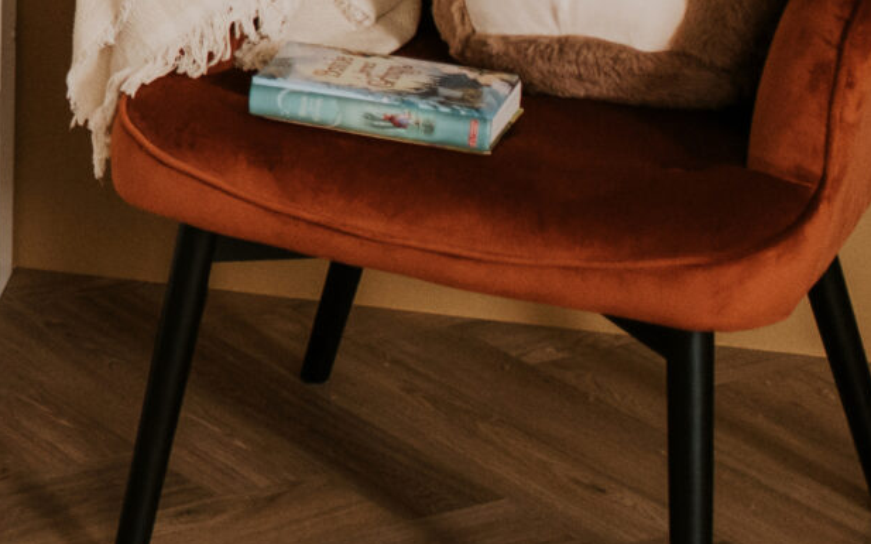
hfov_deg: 13.0
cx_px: -614
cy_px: -301
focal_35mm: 148
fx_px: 3512
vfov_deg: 8.6
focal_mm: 35
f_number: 1.6
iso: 1000
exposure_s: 1/320
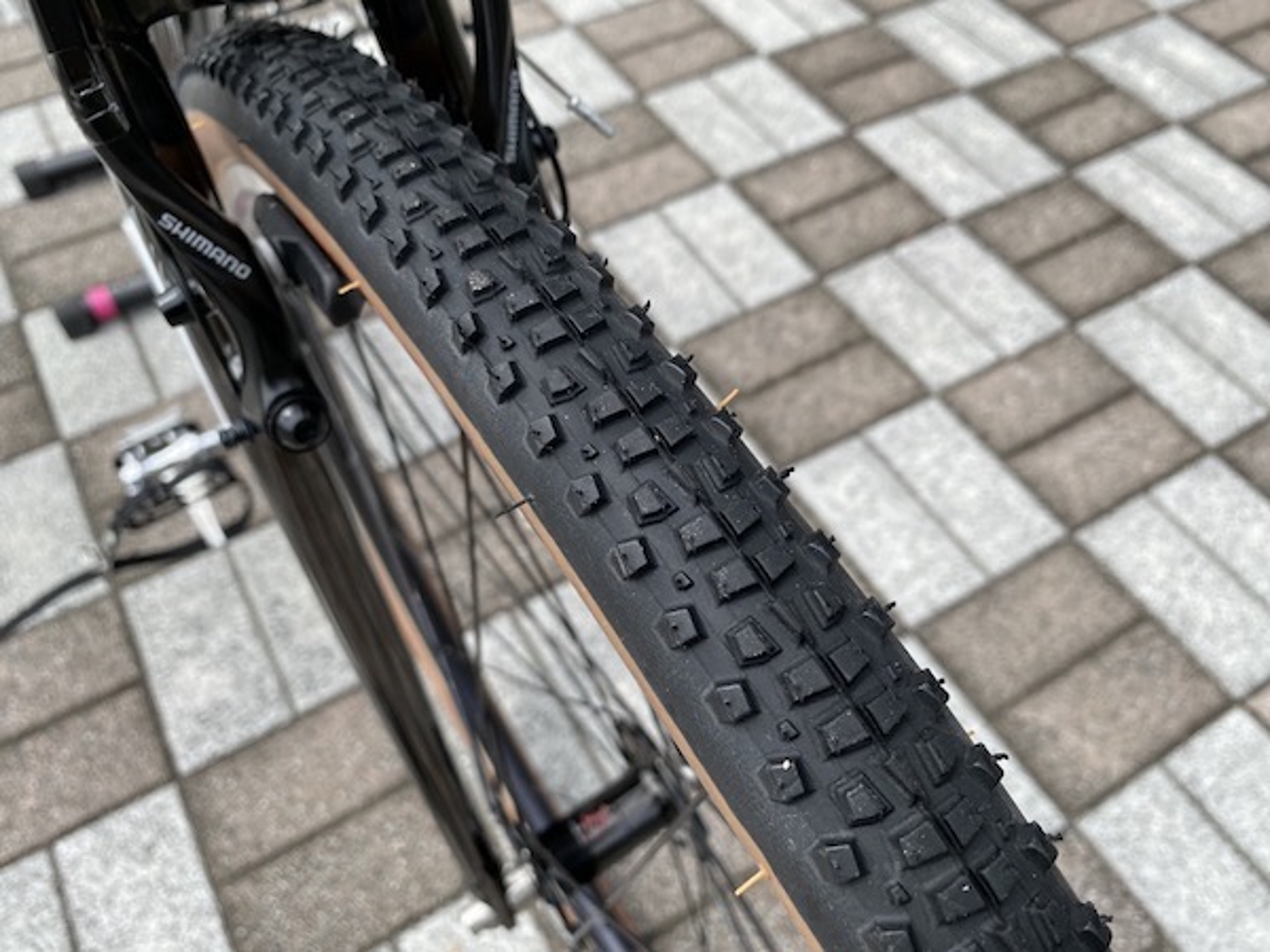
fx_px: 954
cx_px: 635
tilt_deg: -55.4
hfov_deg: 67.3
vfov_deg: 53.1
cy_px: 476
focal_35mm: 26
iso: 32
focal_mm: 4.25
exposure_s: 1/1182
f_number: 1.8
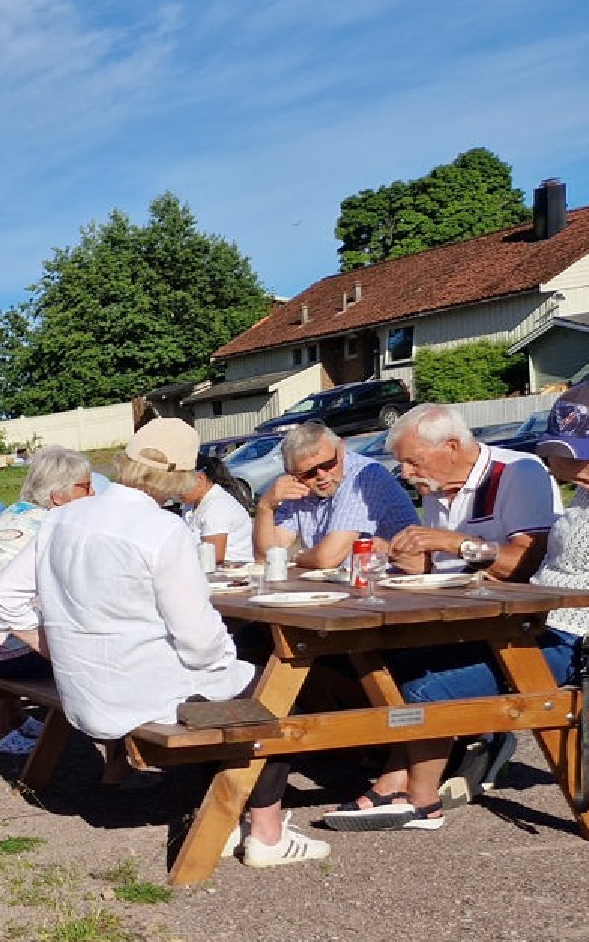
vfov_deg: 34.9
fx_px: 1438
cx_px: -410
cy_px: 783
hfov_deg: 18.9
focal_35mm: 56
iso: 50
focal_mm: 5.4
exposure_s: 1/2544
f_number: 1.8
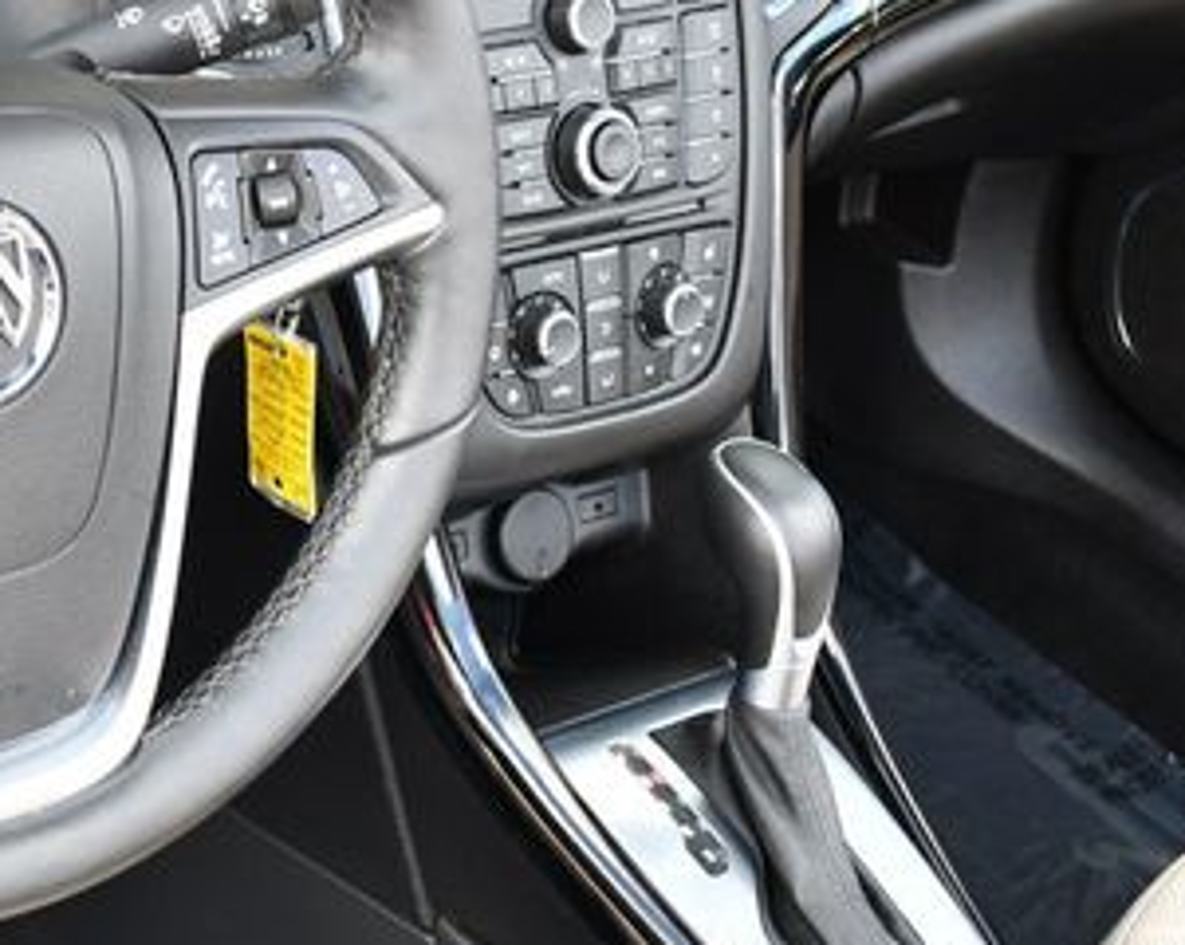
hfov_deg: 25.1
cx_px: -16
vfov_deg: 21.1
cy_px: 272
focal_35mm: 72
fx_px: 2522
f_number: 3.5
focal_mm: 18
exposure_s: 1/250
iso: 560
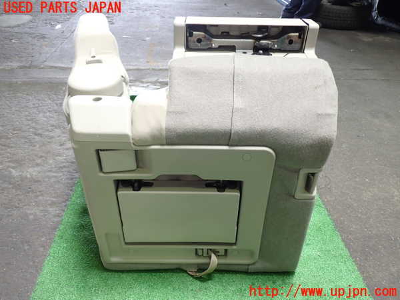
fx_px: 347
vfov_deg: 46.8
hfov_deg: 60.0
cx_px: 200
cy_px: 150
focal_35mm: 30
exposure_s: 1/50
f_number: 2.3
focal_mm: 5.4
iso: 200
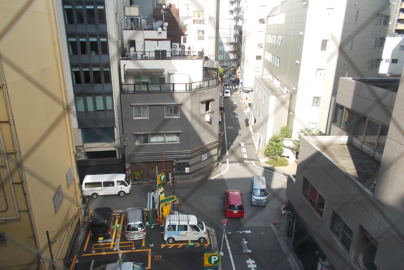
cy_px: 149
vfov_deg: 46.3
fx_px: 314
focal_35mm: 28
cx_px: 199
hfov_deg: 65.5
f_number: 3.2
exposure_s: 1/250
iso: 80
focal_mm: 4.6
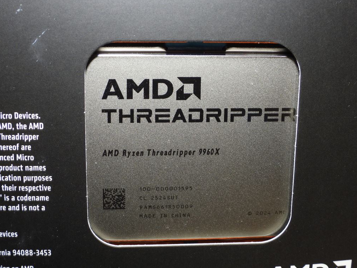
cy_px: 134
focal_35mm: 66
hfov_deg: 29.4
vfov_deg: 22.3
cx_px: 178
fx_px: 681
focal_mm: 11.7
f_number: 3.5
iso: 200
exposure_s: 1/30
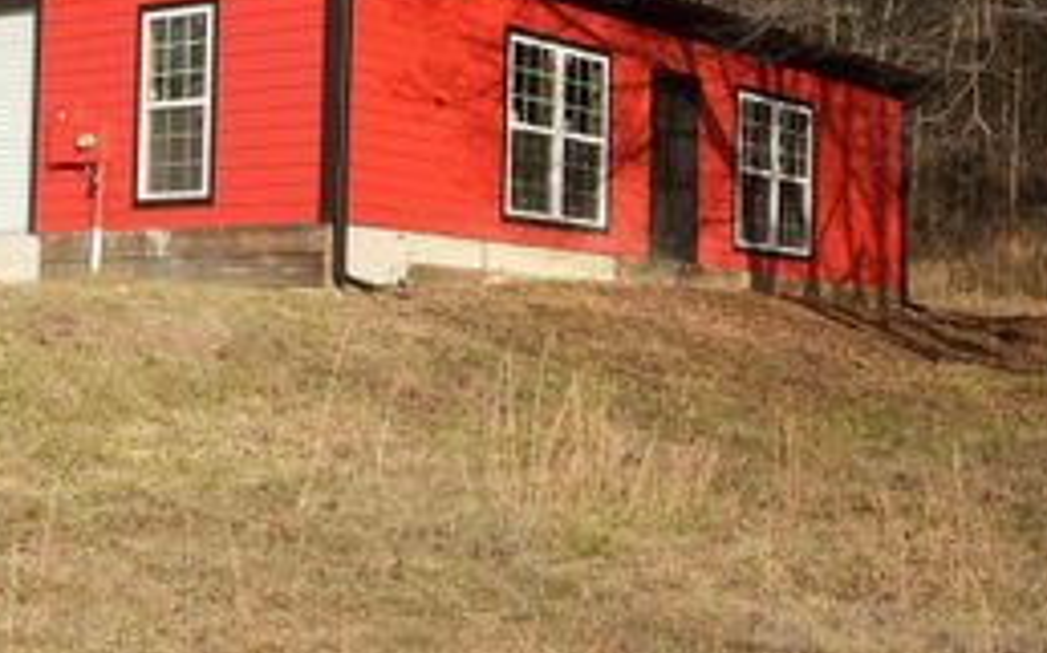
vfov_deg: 17.8
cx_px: 373
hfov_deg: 28.1
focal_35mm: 73
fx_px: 2082
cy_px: 258
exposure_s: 1/500
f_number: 16
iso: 1250
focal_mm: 37
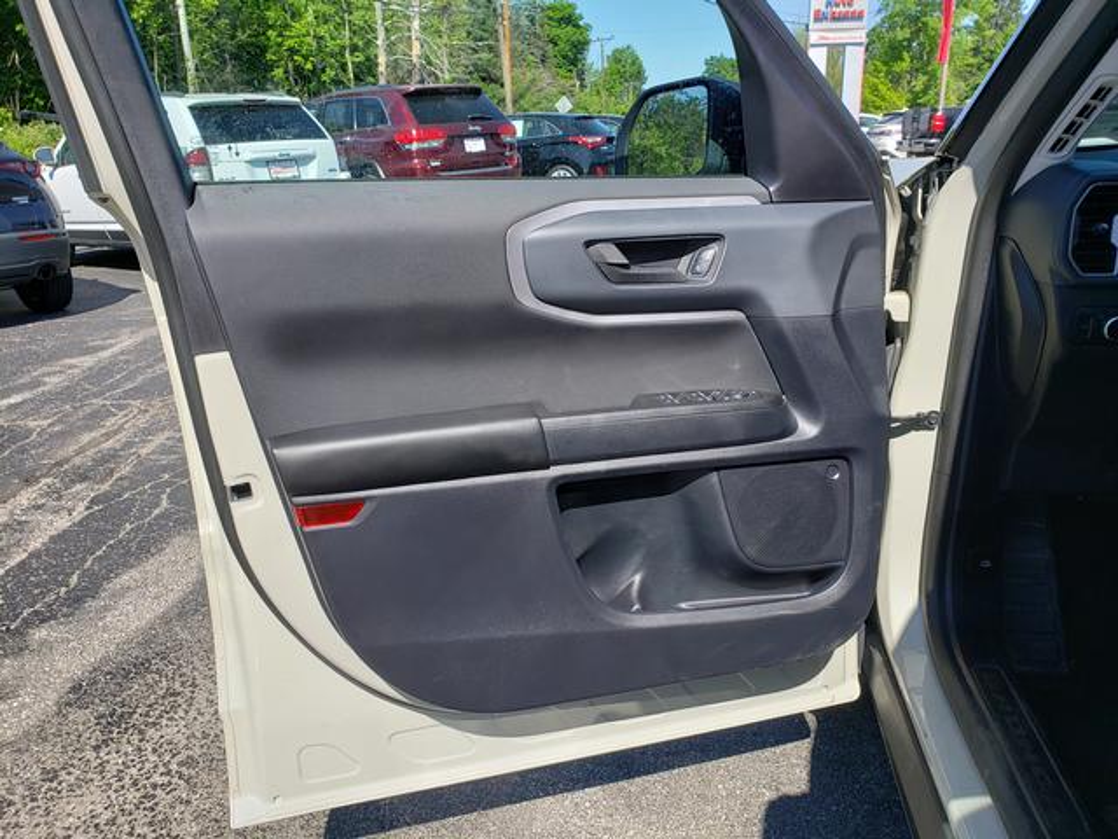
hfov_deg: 67.3
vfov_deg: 53.1
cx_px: 559
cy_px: 420
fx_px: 840
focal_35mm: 26
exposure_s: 1/997
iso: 50
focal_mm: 4.3
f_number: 2.4
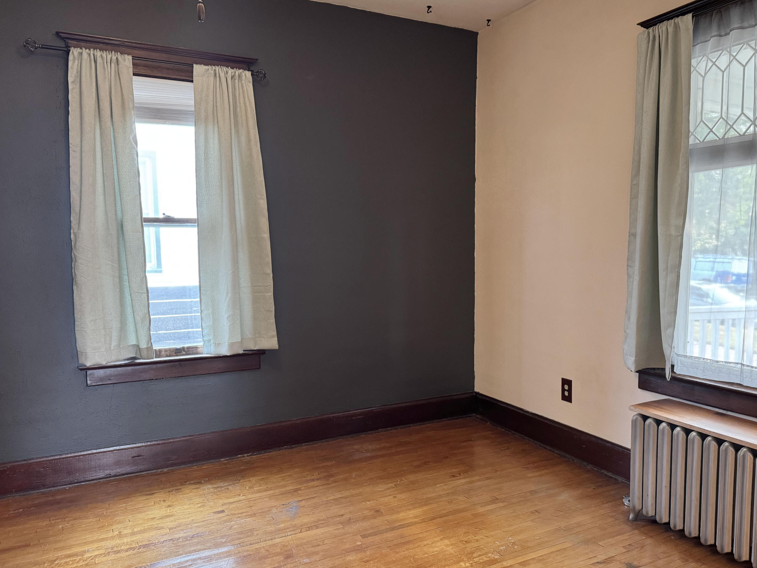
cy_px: 311
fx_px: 612
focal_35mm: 28
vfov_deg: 49.7
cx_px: 421
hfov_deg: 63.3
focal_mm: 6.76
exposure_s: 1/60
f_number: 1.78
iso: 400
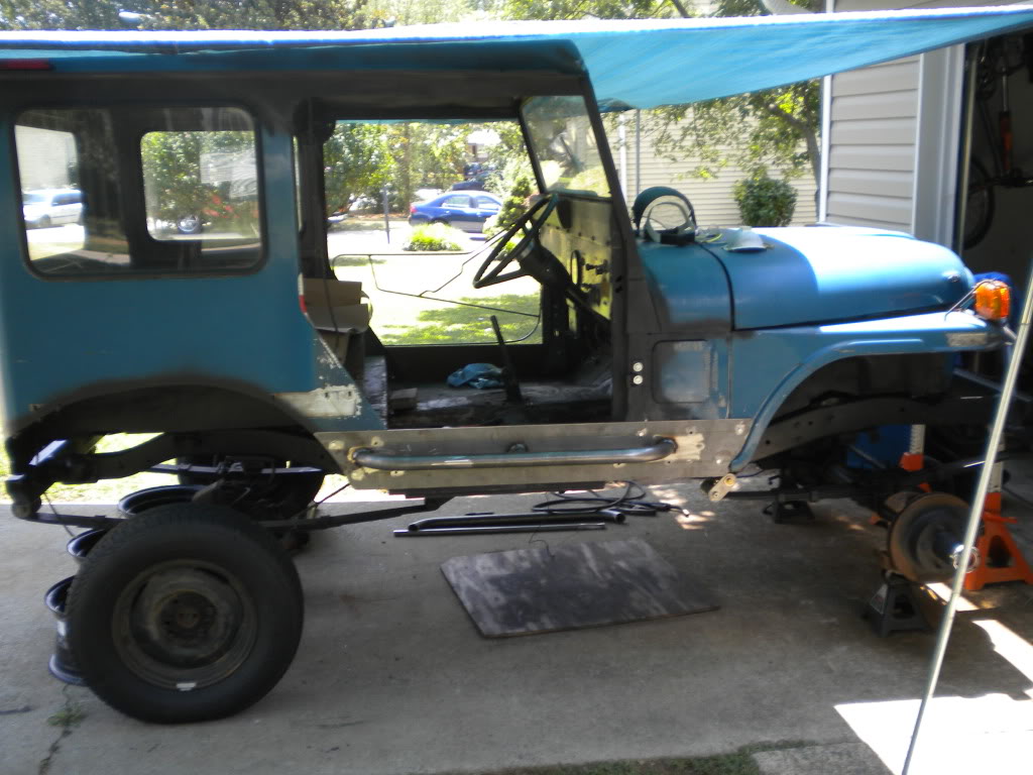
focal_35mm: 35
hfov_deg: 52.6
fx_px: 1044
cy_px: 388
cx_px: 516
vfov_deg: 40.7
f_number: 3.1
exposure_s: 1/139
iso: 80
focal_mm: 6.3
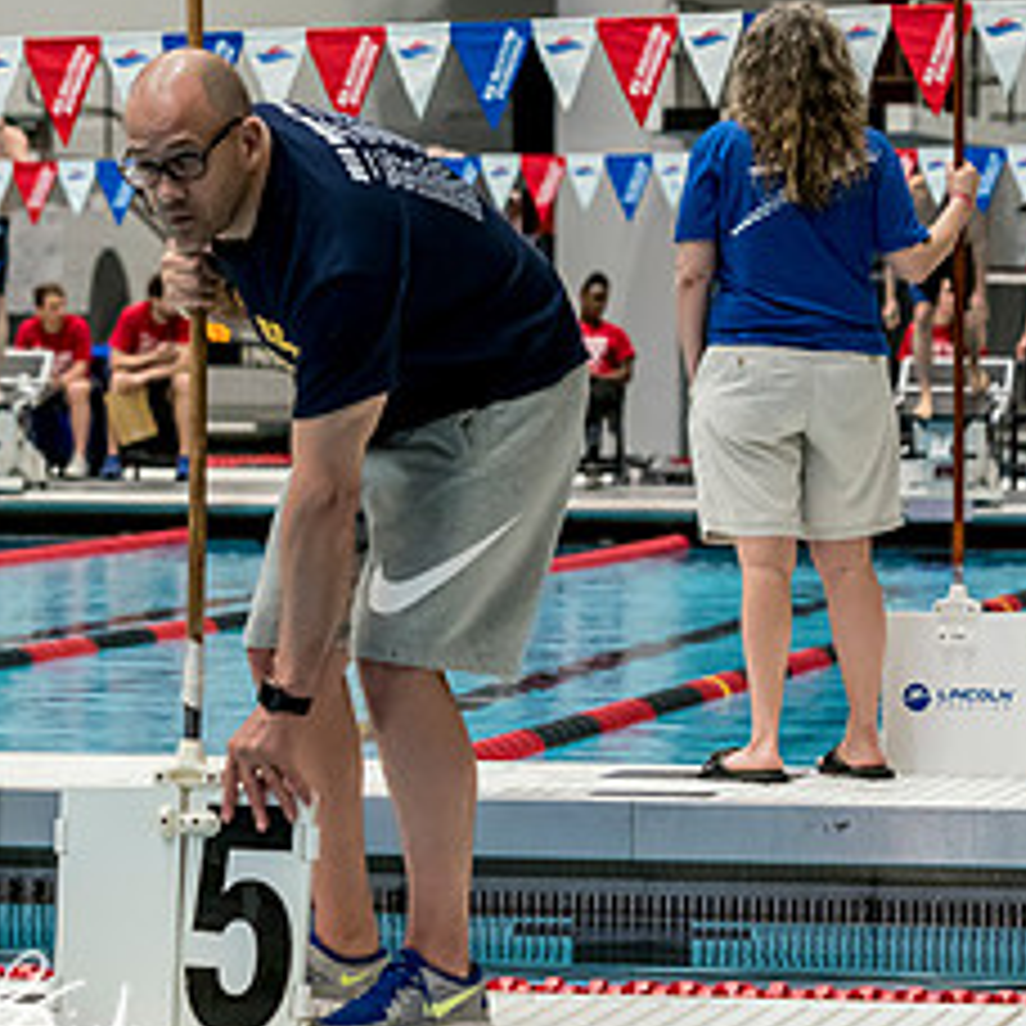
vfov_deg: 8.1
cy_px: 266
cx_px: 308
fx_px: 7243
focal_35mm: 216
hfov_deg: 8.1
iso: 3200
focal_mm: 62
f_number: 2.8
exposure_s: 1/1000
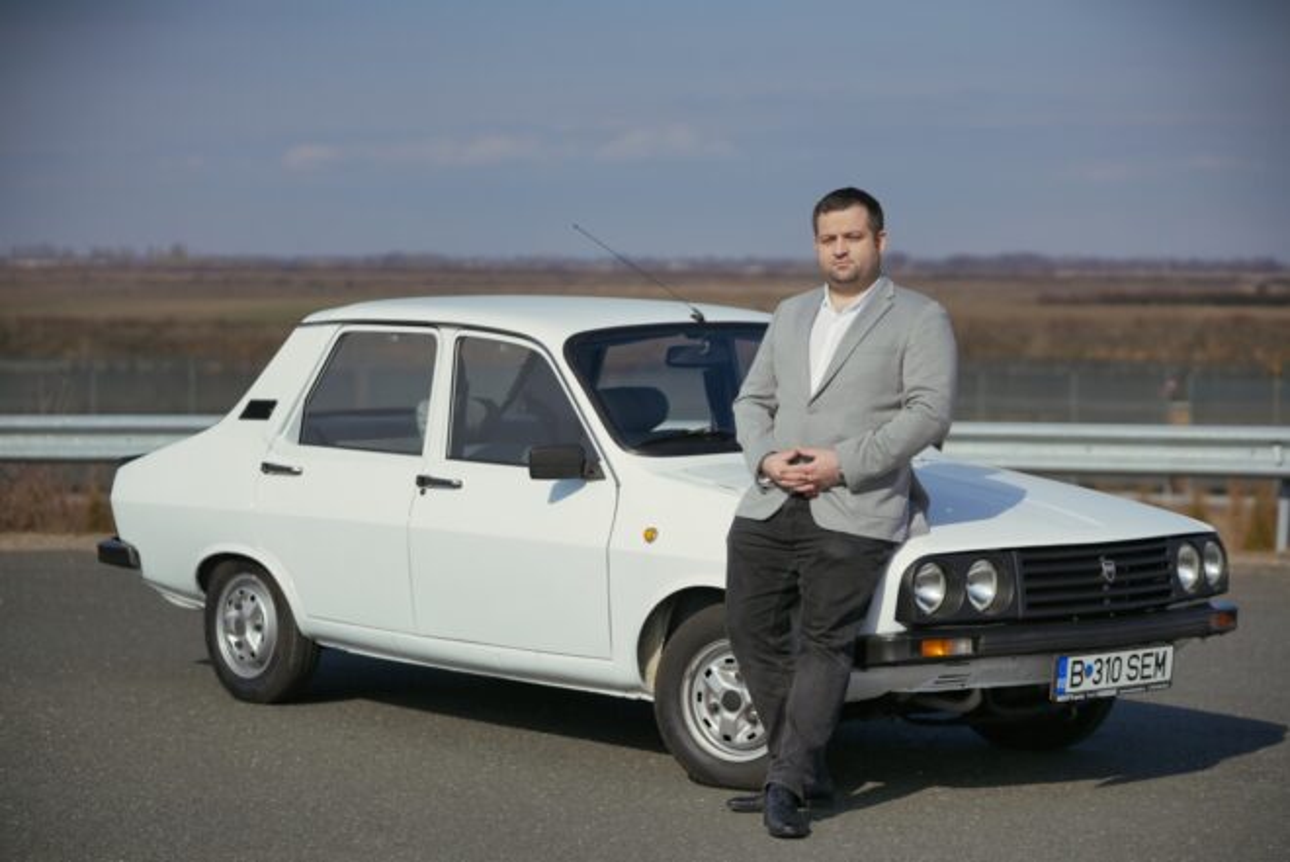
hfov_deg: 23.4
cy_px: 431
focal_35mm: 87
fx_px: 3119
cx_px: 645
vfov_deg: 15.7
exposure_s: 1/4000
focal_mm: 87
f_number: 2.8
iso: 100
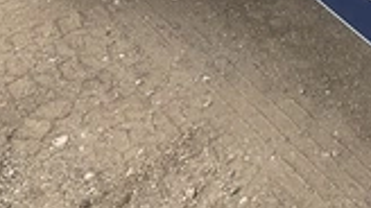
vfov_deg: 15.2
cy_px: -32
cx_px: 389
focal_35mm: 77
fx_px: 757
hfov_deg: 25.8
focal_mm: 3
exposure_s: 1/482
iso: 25
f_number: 1.8
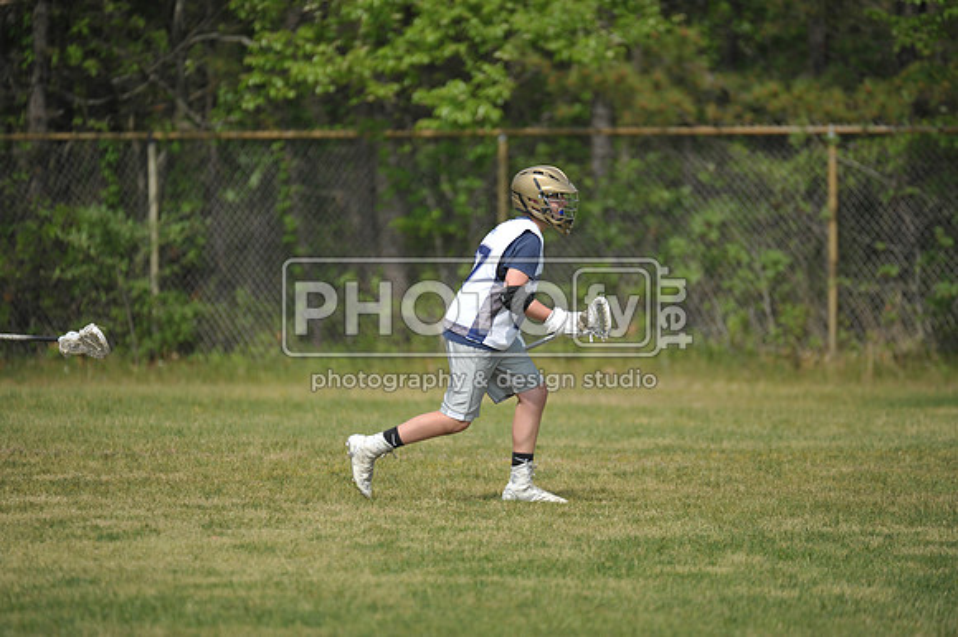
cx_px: 479
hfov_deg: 5.2
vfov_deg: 3.4
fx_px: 10638
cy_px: 318
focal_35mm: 400
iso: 640
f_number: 4
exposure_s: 1/4000
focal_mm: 400
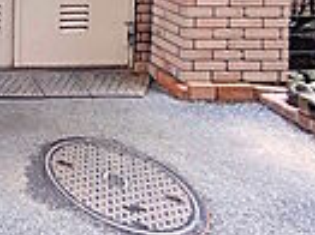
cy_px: -115
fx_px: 436
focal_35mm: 48
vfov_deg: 24.0
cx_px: -159
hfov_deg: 27.4
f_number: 2.2
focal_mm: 1.83
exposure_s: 1/50
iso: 95
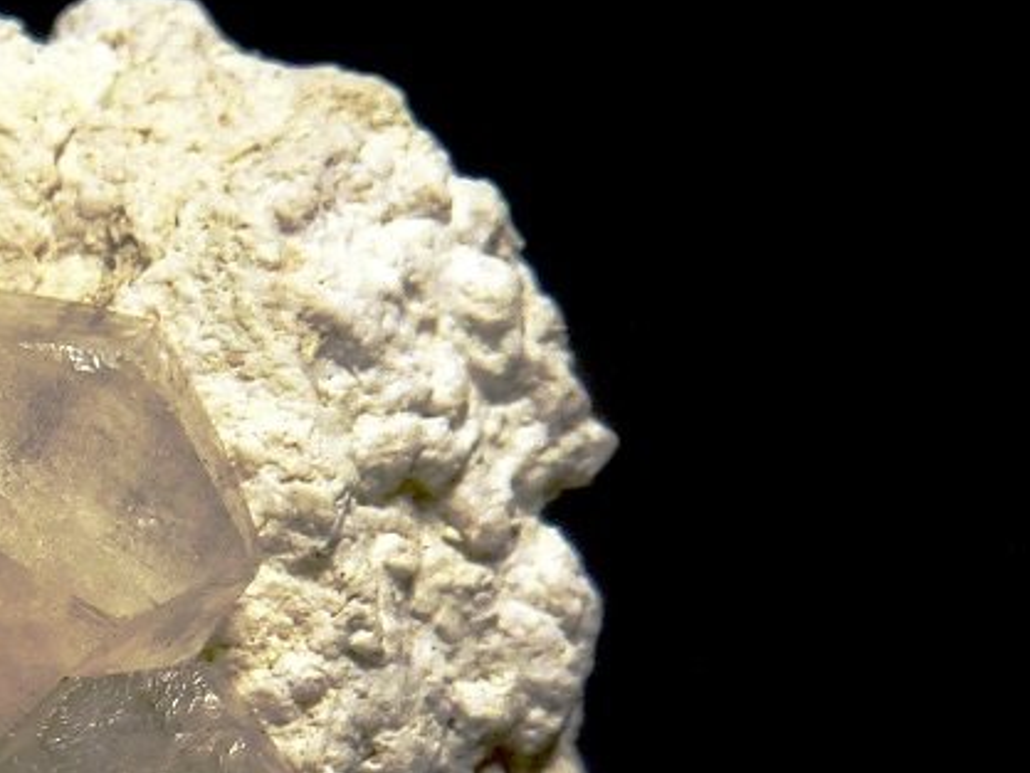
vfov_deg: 17.3
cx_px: -277
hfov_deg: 21.7
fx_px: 2441
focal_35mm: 82
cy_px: 892
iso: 100
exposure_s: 1/60
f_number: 5
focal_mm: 4.3
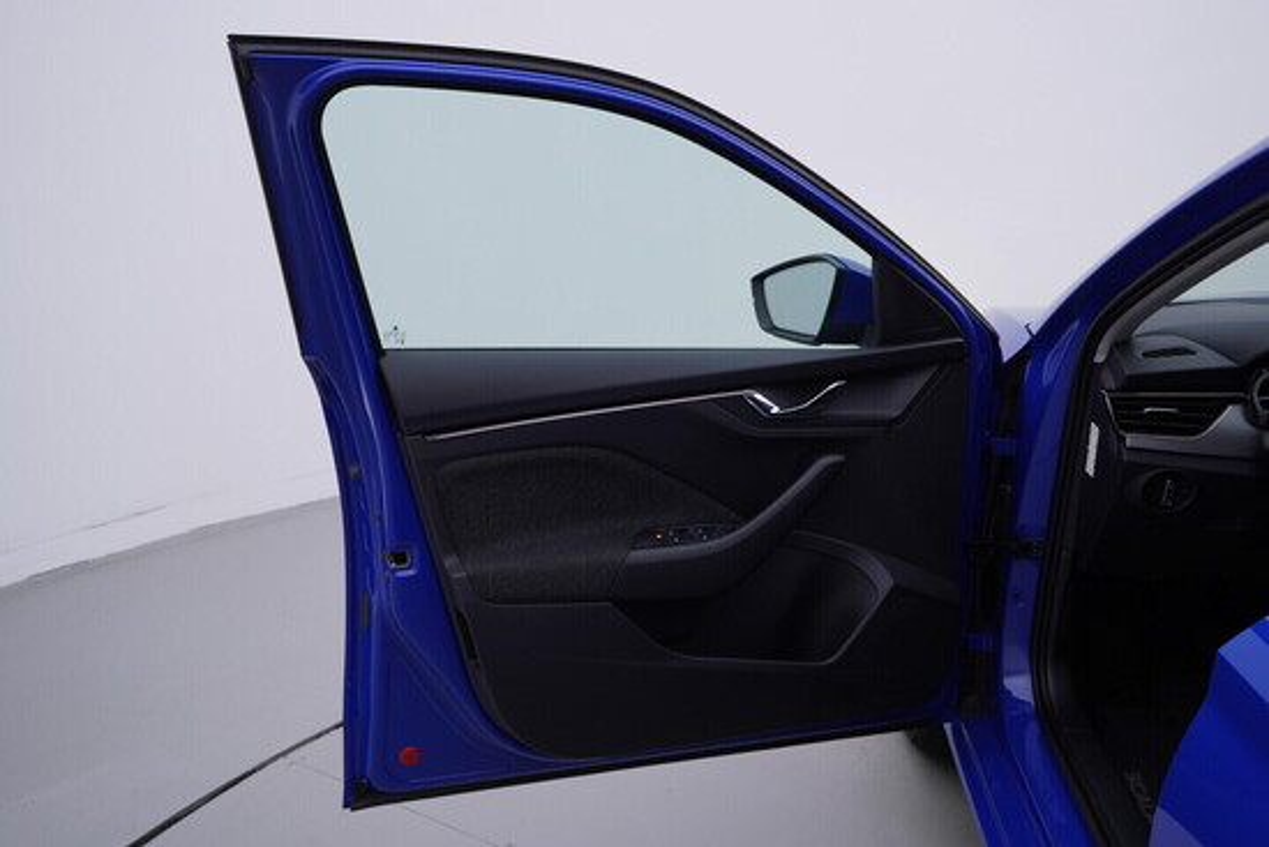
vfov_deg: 36.9
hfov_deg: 53.1
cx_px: 634
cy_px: 424
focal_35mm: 36
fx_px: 1269
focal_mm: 24
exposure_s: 1/80
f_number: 4
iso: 125
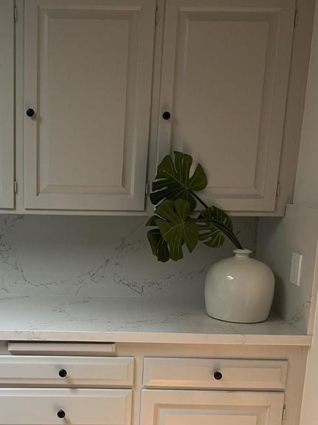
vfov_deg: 40.7
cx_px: 66
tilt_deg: -14.3
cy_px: 287
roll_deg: -1.0
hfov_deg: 30.8
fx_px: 564
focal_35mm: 46
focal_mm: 5.1
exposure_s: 1/70
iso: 125
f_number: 1.6
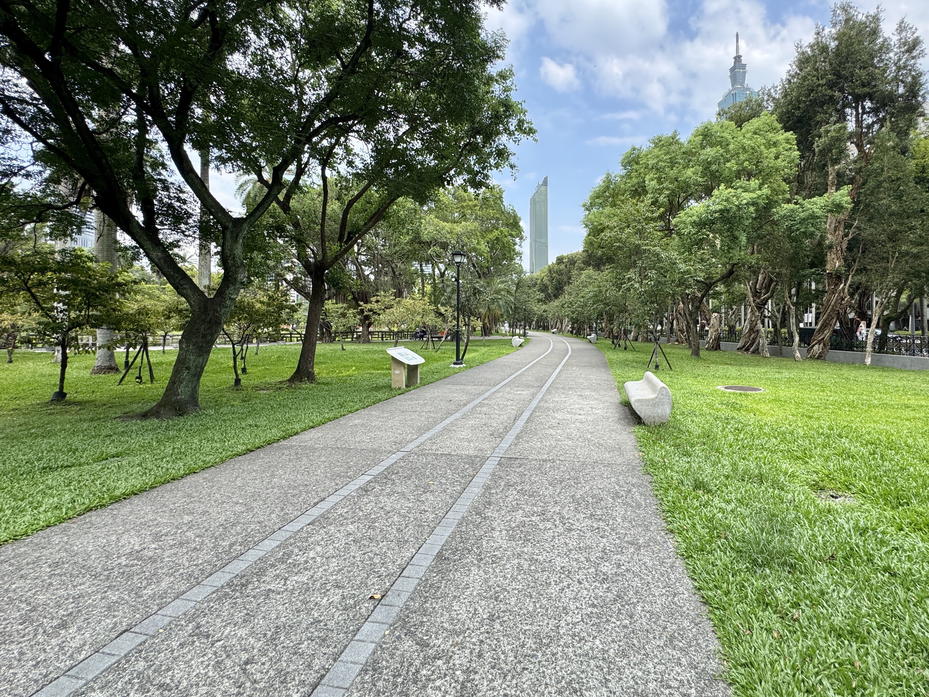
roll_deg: -0.2
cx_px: 532
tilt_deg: +1.9
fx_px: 456
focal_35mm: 17
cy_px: 308
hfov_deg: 90.4
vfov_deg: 74.5
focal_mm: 2.22
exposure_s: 1/482
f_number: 2.2
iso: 40
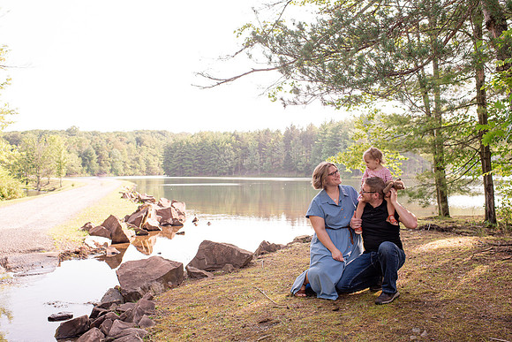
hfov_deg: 52.4
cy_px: 171
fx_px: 520
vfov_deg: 36.4
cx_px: 256
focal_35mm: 37
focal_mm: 35
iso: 400
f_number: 5
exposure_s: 1/400
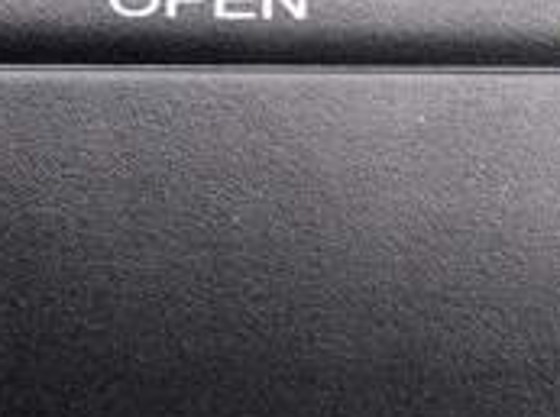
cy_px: 263
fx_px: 5037
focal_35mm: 312
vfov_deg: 4.7
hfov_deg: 6.4
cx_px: 243
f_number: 5
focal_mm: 70
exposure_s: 1/100
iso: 200
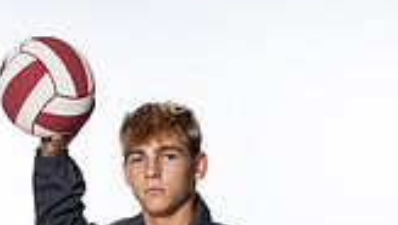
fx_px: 1436
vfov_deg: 8.3
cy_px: 511
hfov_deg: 15.8
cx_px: 183
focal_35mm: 136
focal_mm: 47
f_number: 8
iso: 640
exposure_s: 1/250
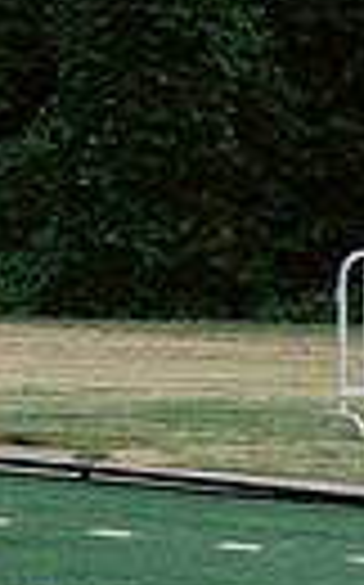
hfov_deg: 2.1
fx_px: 9783
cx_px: -1416
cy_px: 287
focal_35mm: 615
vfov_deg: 3.4
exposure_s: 1/1600
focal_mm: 70
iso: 640
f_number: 5.6
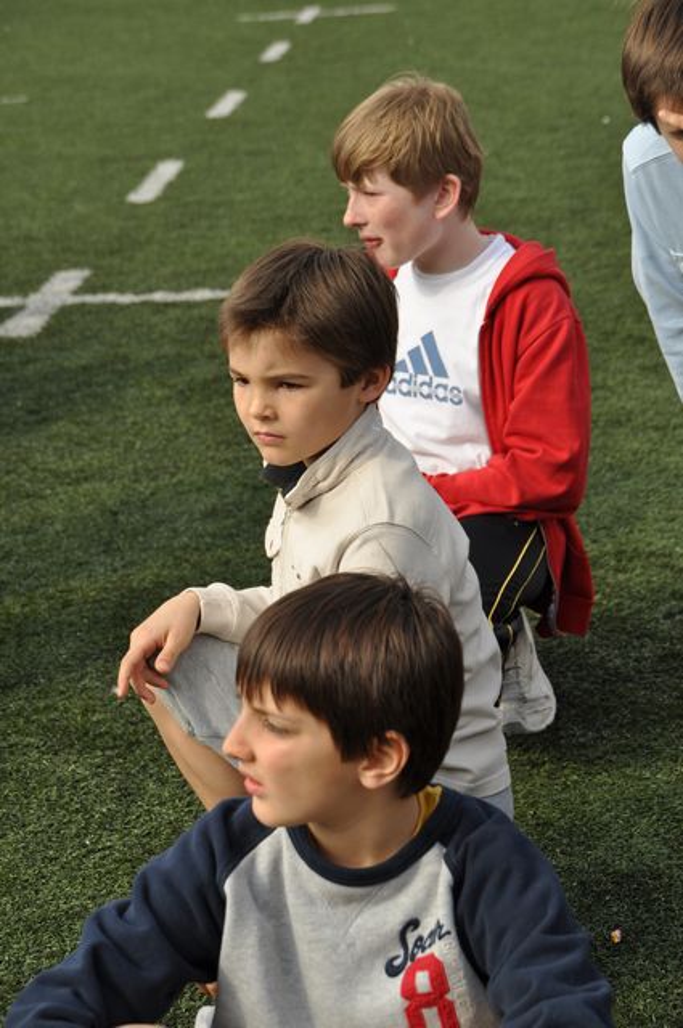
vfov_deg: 22.6
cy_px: 514
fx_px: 2568
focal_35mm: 90
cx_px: 342
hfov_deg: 15.1
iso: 200
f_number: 5.6
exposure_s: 1/500
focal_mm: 60
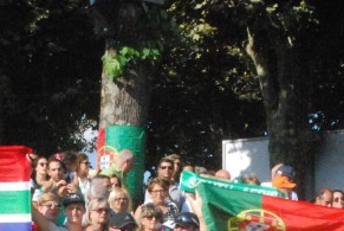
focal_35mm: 134
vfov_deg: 10.2
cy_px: 238
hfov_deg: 15.3
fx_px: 1279
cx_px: 150
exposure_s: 1/640
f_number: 22
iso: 3200
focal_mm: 27
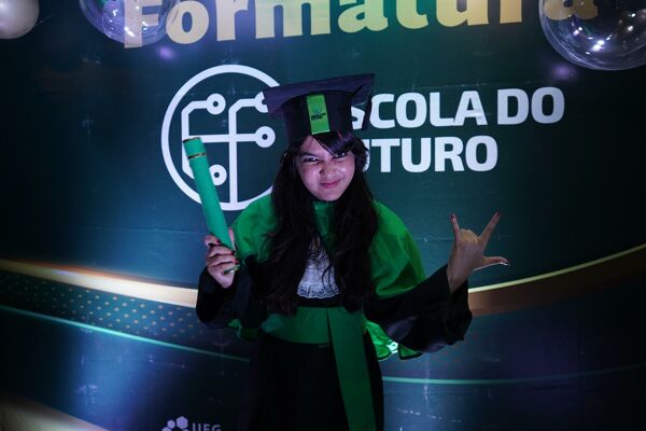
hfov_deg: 63.7
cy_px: 216
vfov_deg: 45.0
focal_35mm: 29
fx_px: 520
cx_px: 323
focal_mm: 29
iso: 1000
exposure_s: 1/125
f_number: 3.5
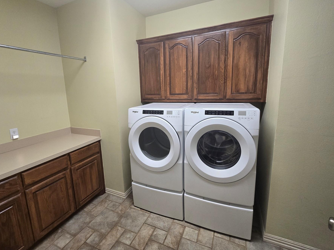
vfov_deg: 81.6
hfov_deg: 98.0
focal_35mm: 15
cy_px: 115
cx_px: 154
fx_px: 145
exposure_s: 1/60
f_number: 2.2
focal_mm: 2.2
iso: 200
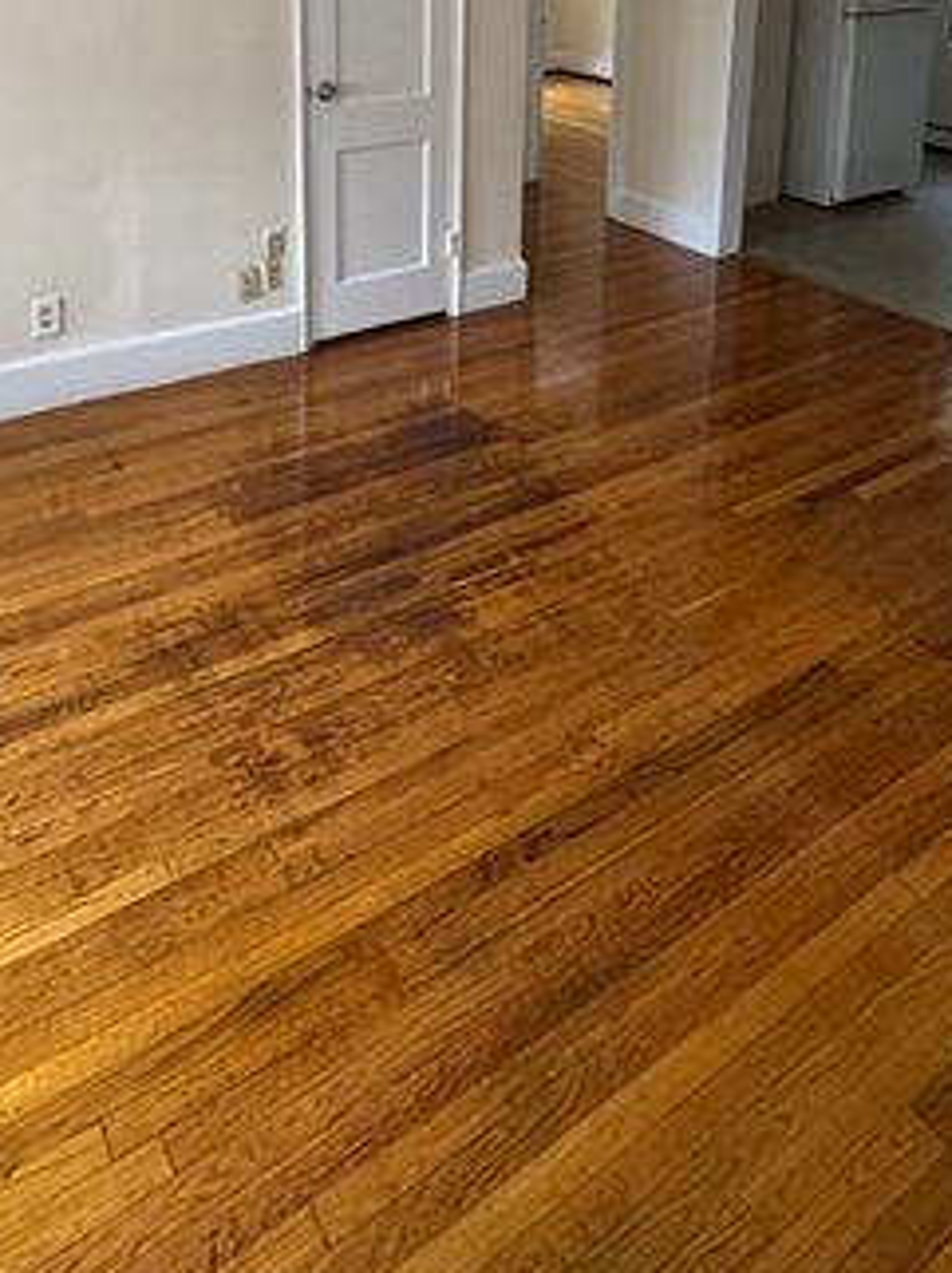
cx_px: 442
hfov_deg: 48.1
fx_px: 1065
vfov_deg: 53.4
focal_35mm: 29
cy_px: 109
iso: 200
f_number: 2.2
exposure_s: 1/60
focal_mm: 2.22
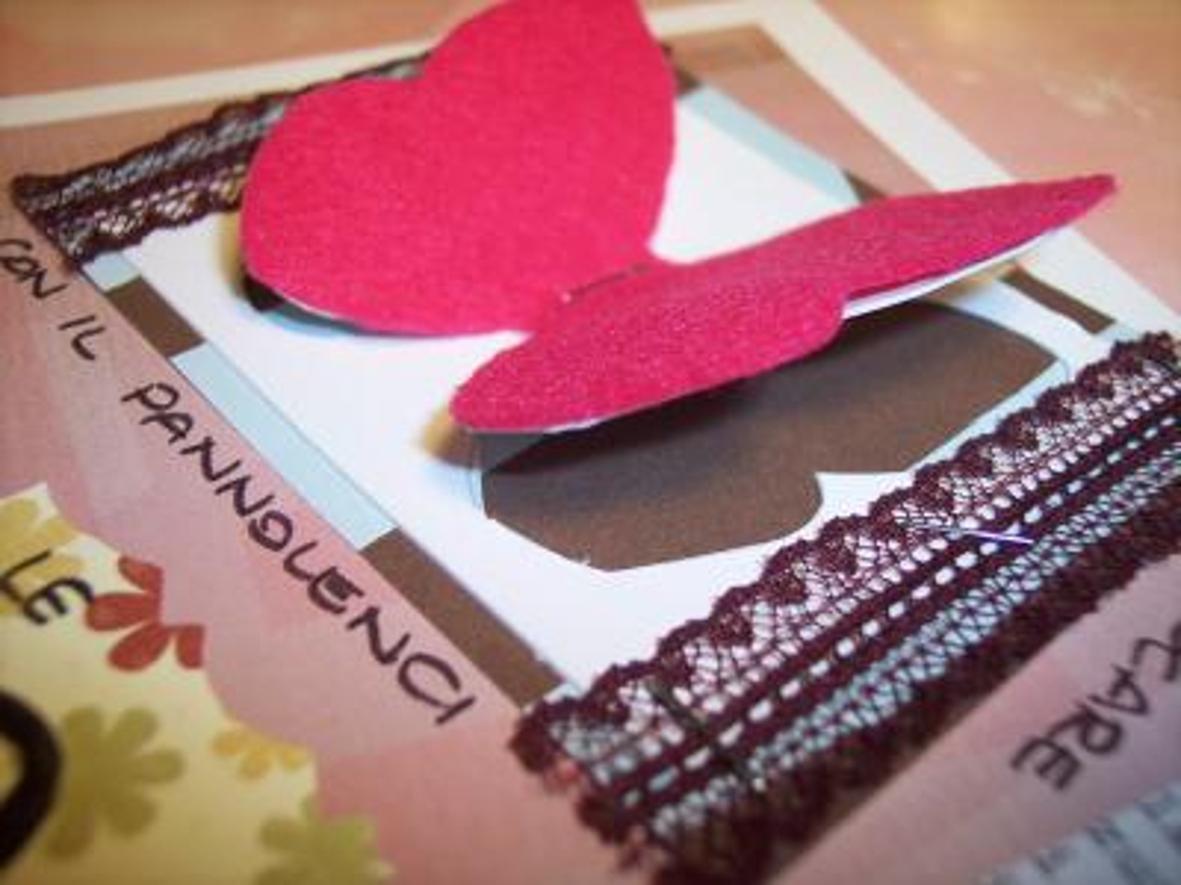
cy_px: 442
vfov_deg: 36.8
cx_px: 590
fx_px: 1331
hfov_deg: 47.9
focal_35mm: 39
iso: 100
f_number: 2.8
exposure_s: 1/60
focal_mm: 8
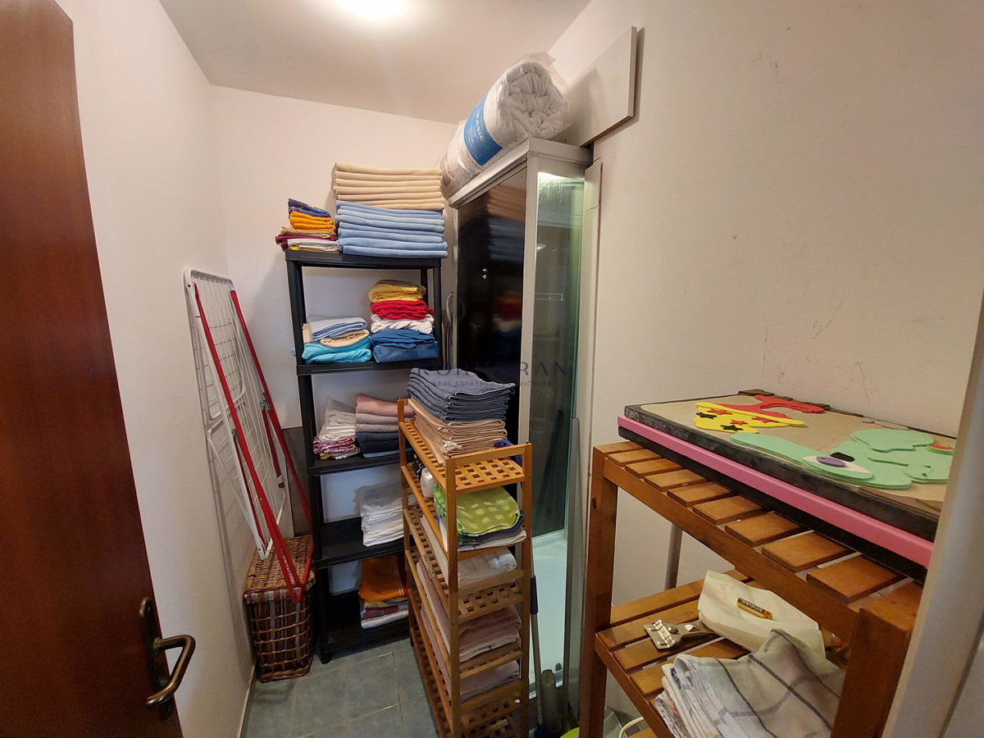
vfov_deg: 89.9
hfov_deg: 106.2
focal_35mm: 13
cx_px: 492
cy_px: 369
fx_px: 370
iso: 250
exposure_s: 1/50
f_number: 2.2
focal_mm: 1.74
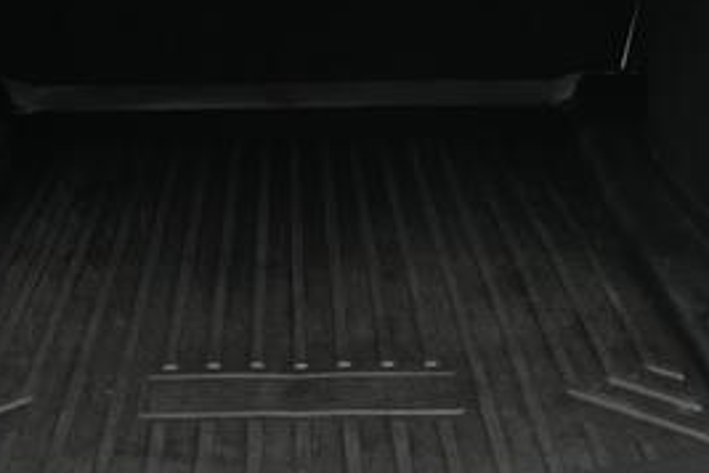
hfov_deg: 33.4
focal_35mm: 60
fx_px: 1182
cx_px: 308
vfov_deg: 22.1
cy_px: 45
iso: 5000
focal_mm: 25
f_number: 2.8
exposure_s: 1/160
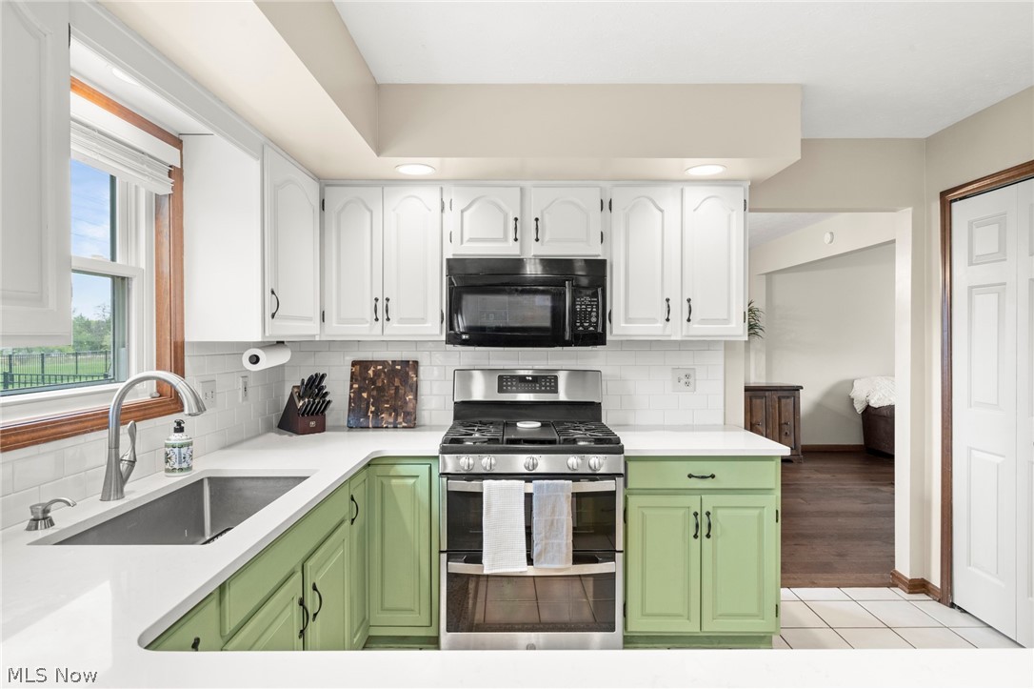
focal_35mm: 19
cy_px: 344
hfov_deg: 86.9
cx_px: 517
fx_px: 545
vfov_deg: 64.5
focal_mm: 19
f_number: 9
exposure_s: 1/4
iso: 250
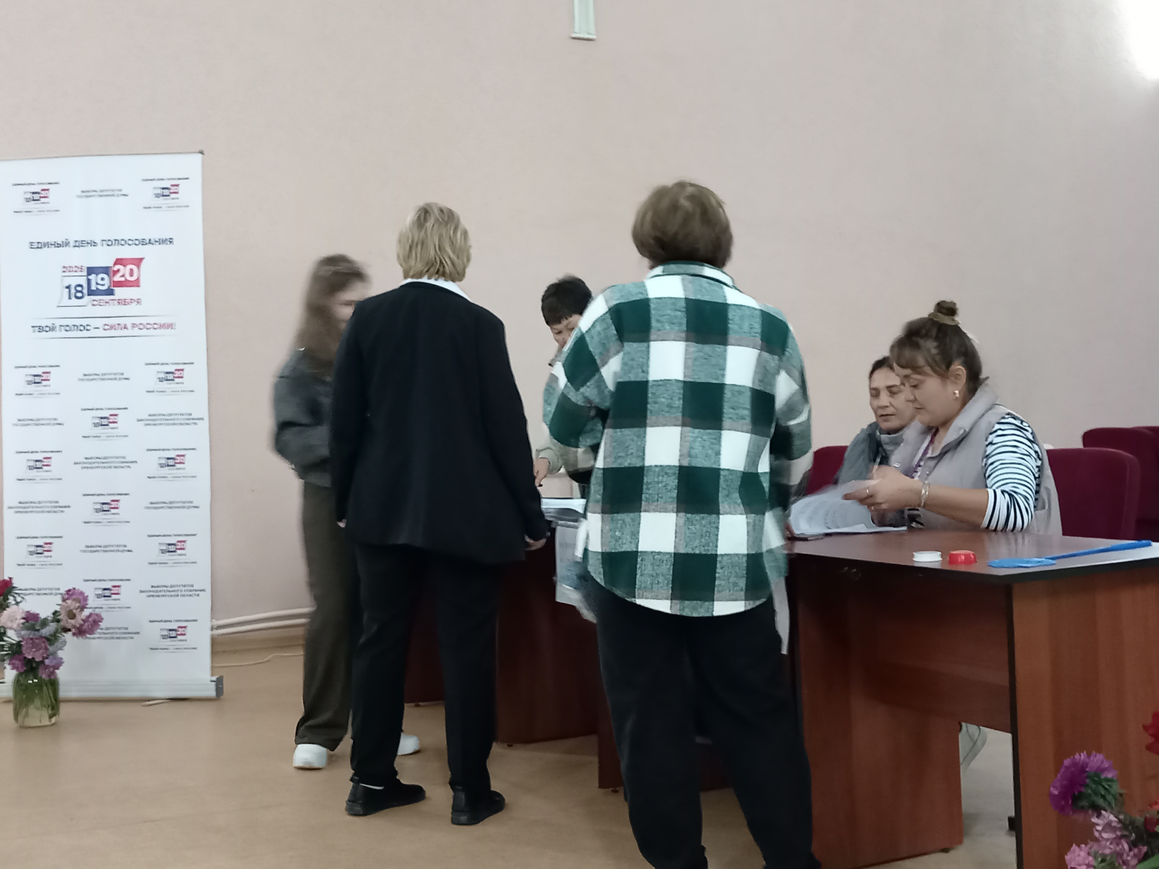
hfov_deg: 42.1
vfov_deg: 32.2
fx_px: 1507
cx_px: 580
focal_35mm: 45
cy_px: 434
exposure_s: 1/16.7
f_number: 1.8
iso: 2126
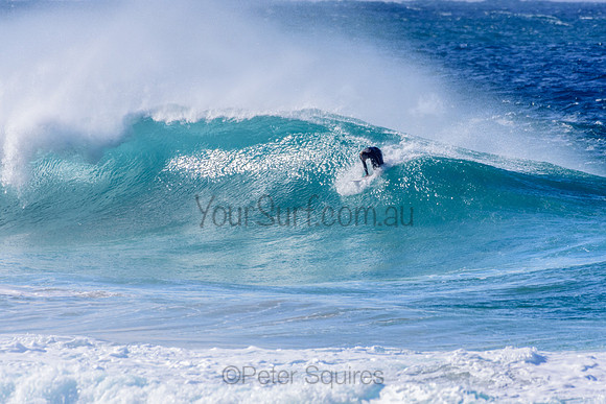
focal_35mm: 820
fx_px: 13802
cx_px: 323
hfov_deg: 2.5
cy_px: 189
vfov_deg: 1.7
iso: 280
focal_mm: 500
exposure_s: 1/2000
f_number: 5.6
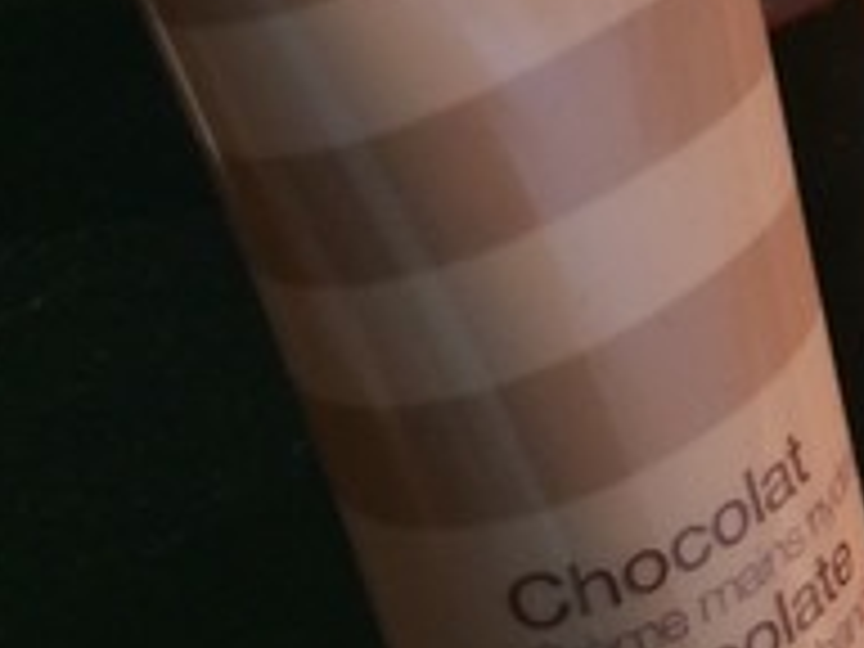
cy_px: -202
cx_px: 1656
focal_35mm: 117
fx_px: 2920
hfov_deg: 14.4
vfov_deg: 12.3
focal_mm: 4.12
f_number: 2.2
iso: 40
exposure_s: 1/60
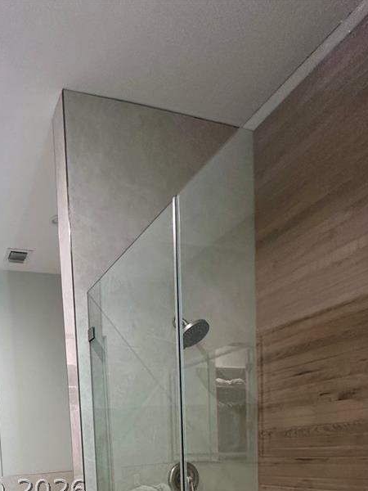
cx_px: 51
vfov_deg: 51.2
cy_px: 489
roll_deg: +2.2
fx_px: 397
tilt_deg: -4.9
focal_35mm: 28
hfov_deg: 45.9
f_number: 2.2
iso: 160
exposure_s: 1/60
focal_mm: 2.22
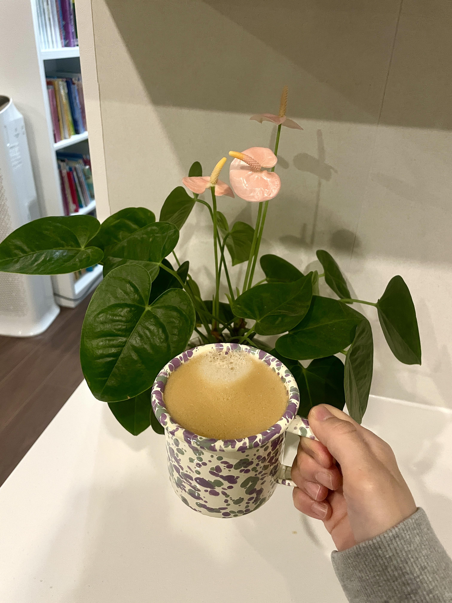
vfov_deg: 67.3
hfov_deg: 53.1
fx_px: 453
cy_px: 302
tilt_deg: -30.4
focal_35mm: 26
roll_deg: -3.0
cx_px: 226
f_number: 1.6
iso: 320
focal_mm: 4.2
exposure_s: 1/60
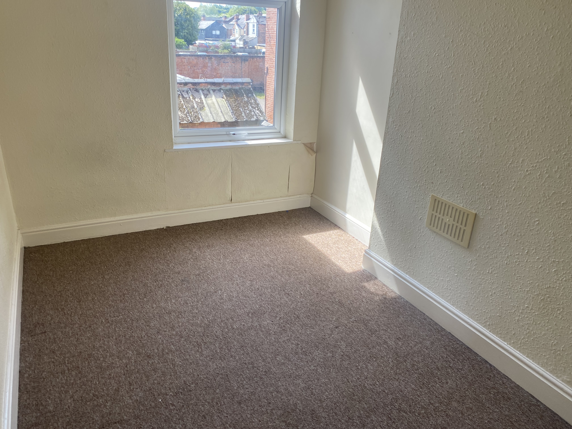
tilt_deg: -22.5
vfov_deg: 53.1
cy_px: 214
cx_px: 286
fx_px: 430
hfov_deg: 67.3
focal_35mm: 26
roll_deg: -2.7
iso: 32
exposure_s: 1/191
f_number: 1.8
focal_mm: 4.25
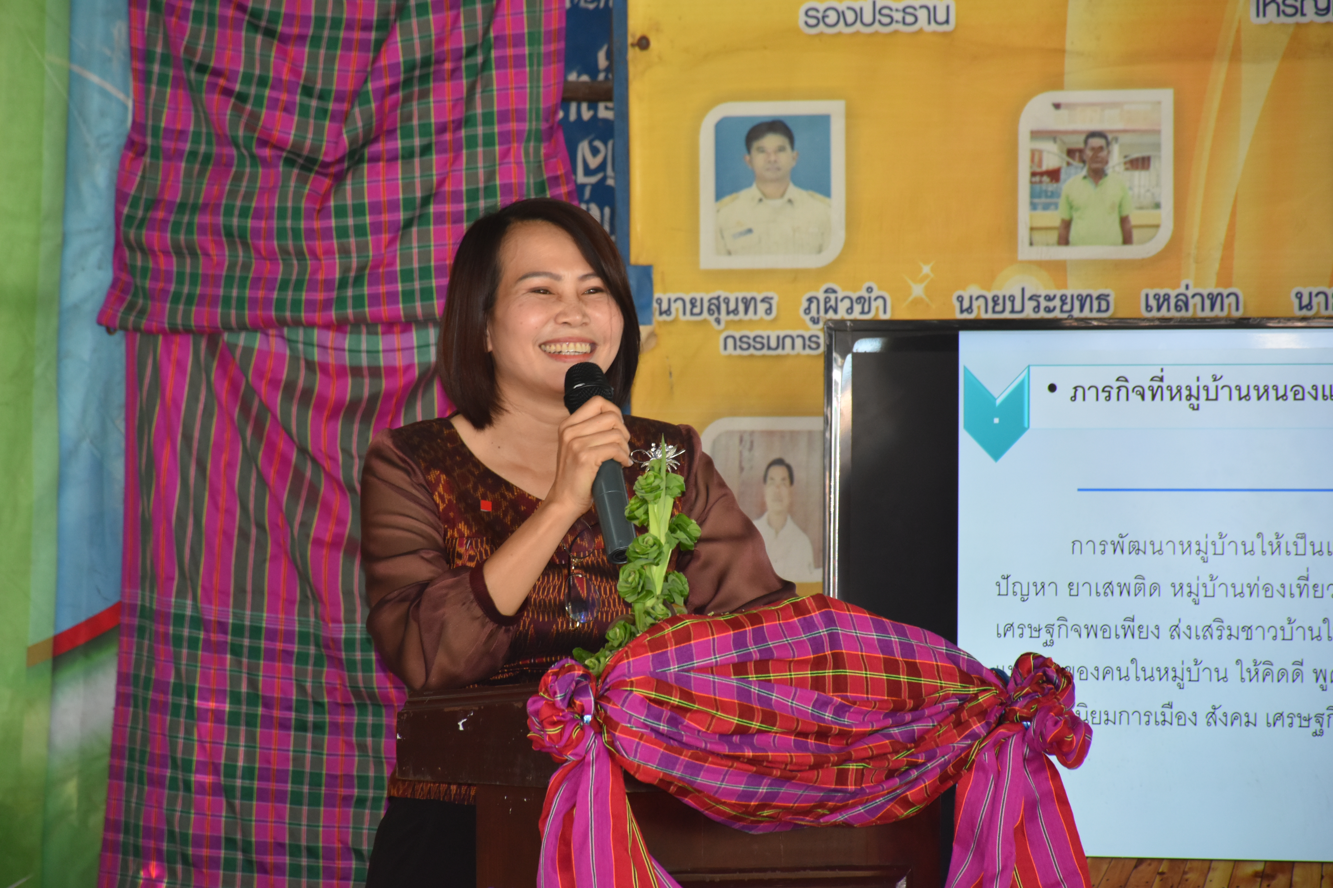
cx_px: 666
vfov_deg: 6.5
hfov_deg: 9.8
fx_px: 7775
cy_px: 444
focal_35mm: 210
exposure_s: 1/80
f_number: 5.6
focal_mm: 140
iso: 800
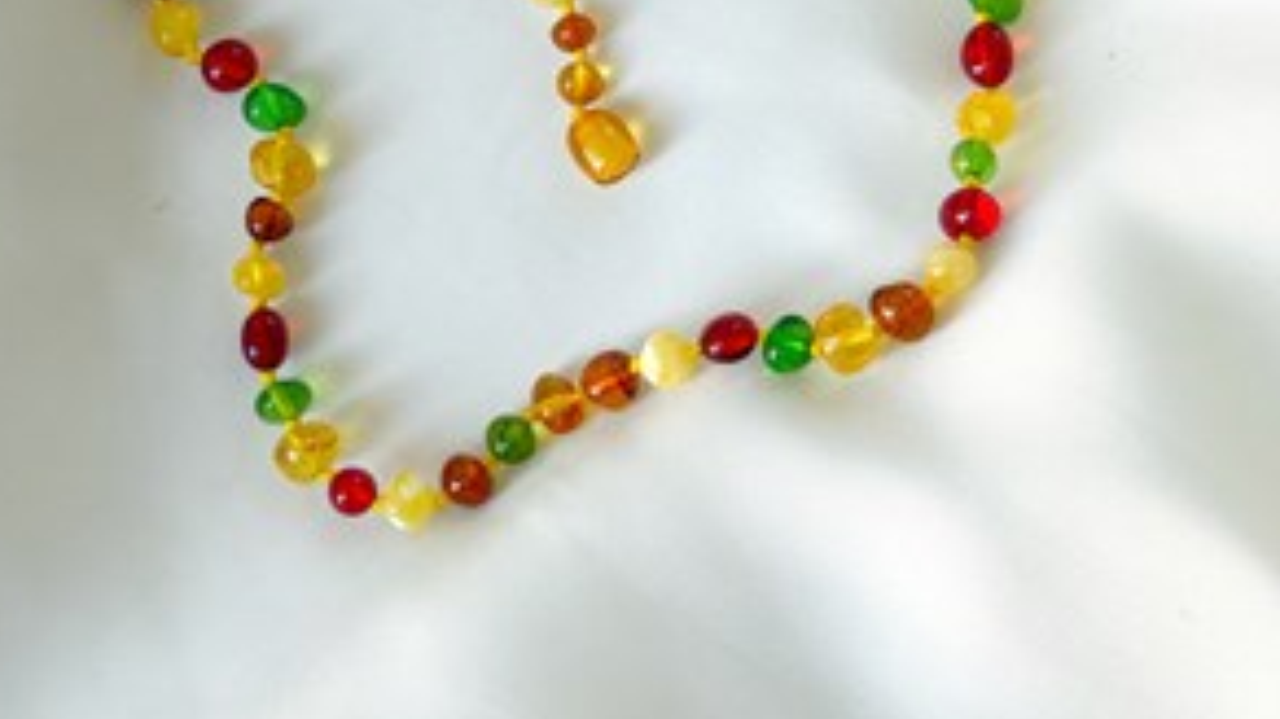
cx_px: 631
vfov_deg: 16.1
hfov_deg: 28.6
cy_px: 112
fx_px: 2511
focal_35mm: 74
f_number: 1.78
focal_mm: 6.76
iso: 64
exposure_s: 1/121
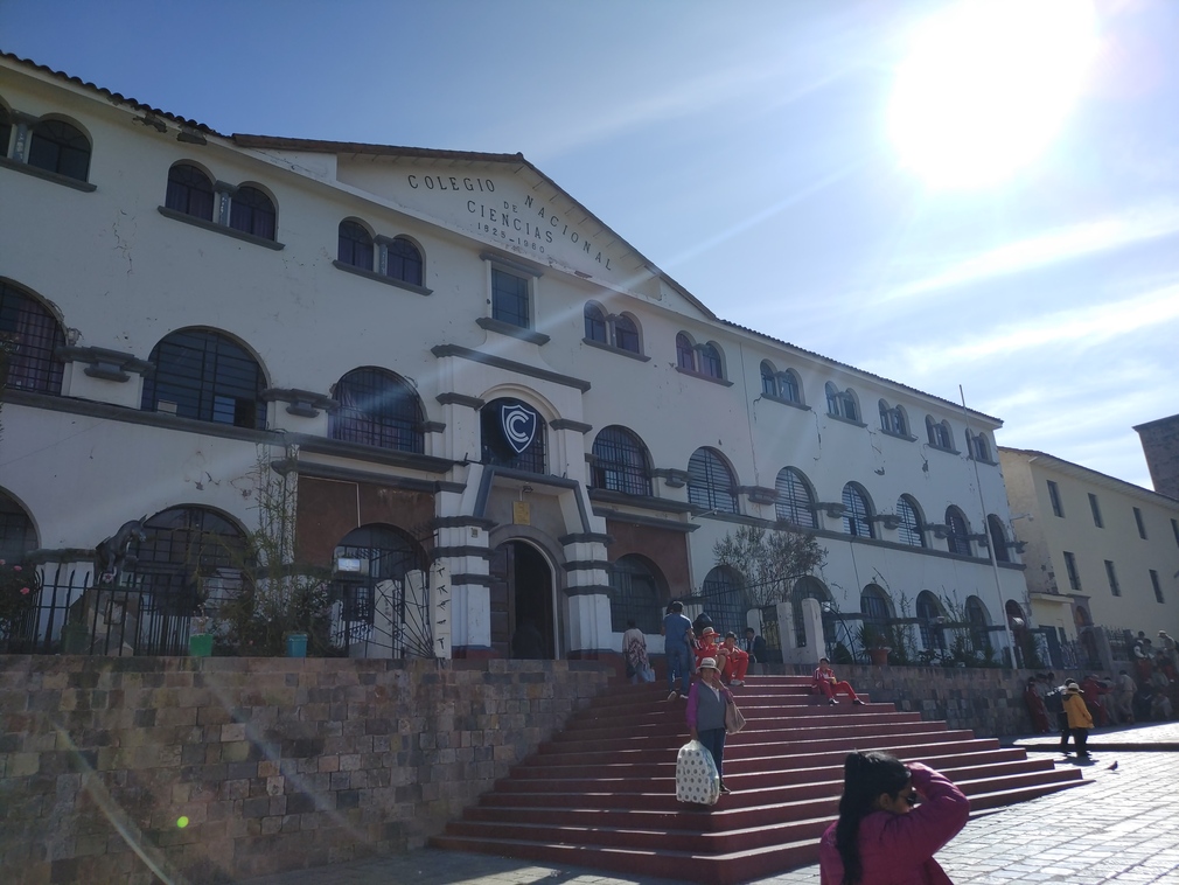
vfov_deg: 53.1
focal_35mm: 26
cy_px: 442
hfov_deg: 67.3
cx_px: 590
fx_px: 886
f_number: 1.8
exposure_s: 1/3448
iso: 50
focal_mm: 5.58
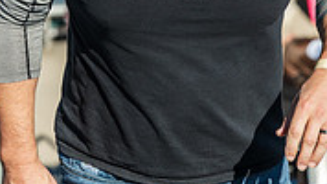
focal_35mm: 348
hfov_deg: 6.2
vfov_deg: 3.5
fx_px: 3017
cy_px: -82
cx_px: 85
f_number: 5
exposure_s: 1/800
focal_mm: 102
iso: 125
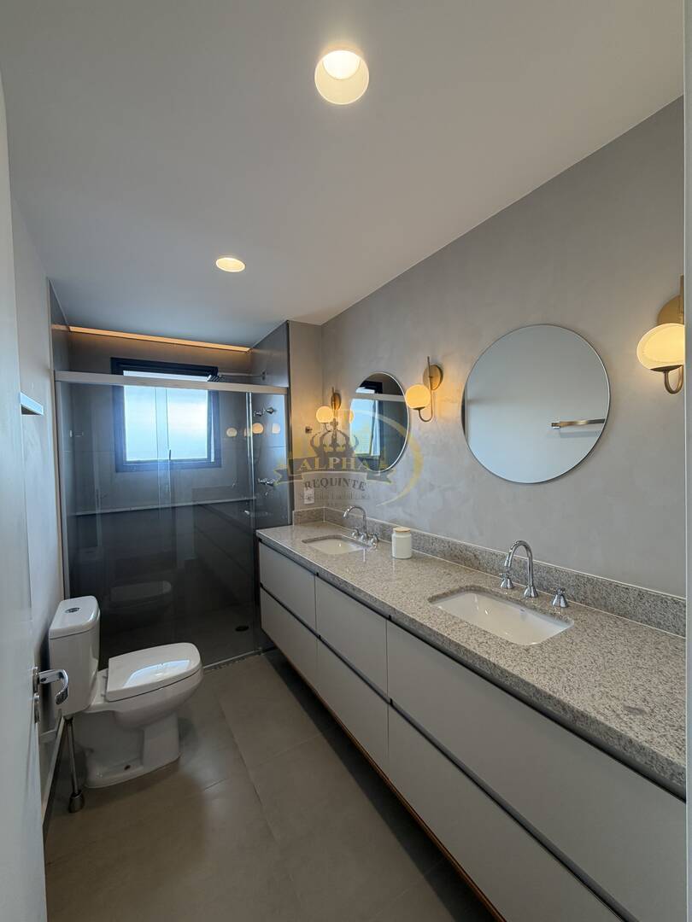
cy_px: 461
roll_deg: +1.4
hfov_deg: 85.7
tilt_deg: -1.3
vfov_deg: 102.1
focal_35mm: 14
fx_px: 373
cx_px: 346
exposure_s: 1/120
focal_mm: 2.22
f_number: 2.2
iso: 100
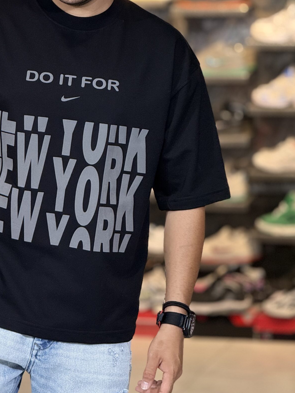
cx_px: 55
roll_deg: +0.8
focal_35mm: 196
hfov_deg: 7.6
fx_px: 2226
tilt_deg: -6.0
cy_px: 148
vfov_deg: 10.1
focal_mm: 15.66
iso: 250
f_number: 2.8
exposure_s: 1/100
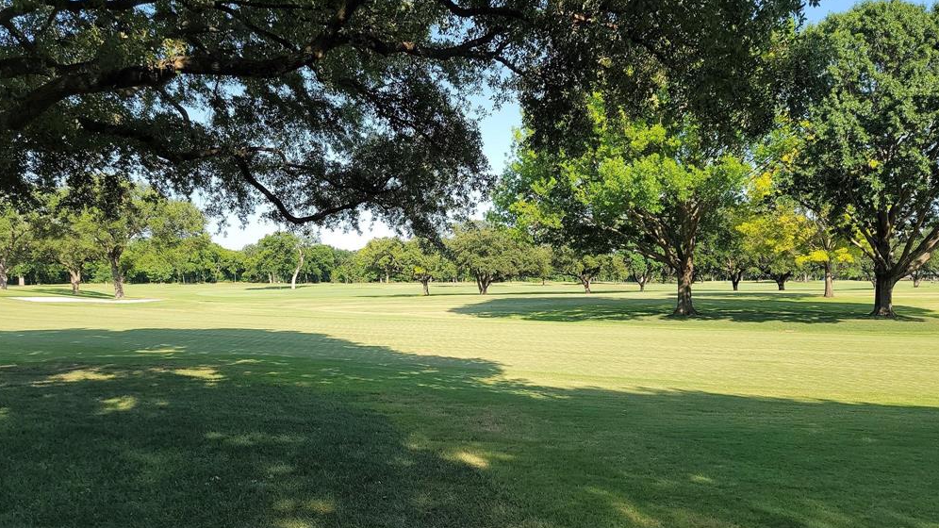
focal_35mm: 28
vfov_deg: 41.5
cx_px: 477
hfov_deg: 67.9
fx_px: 697
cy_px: 281
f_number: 1.8
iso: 20
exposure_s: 1/353
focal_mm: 7
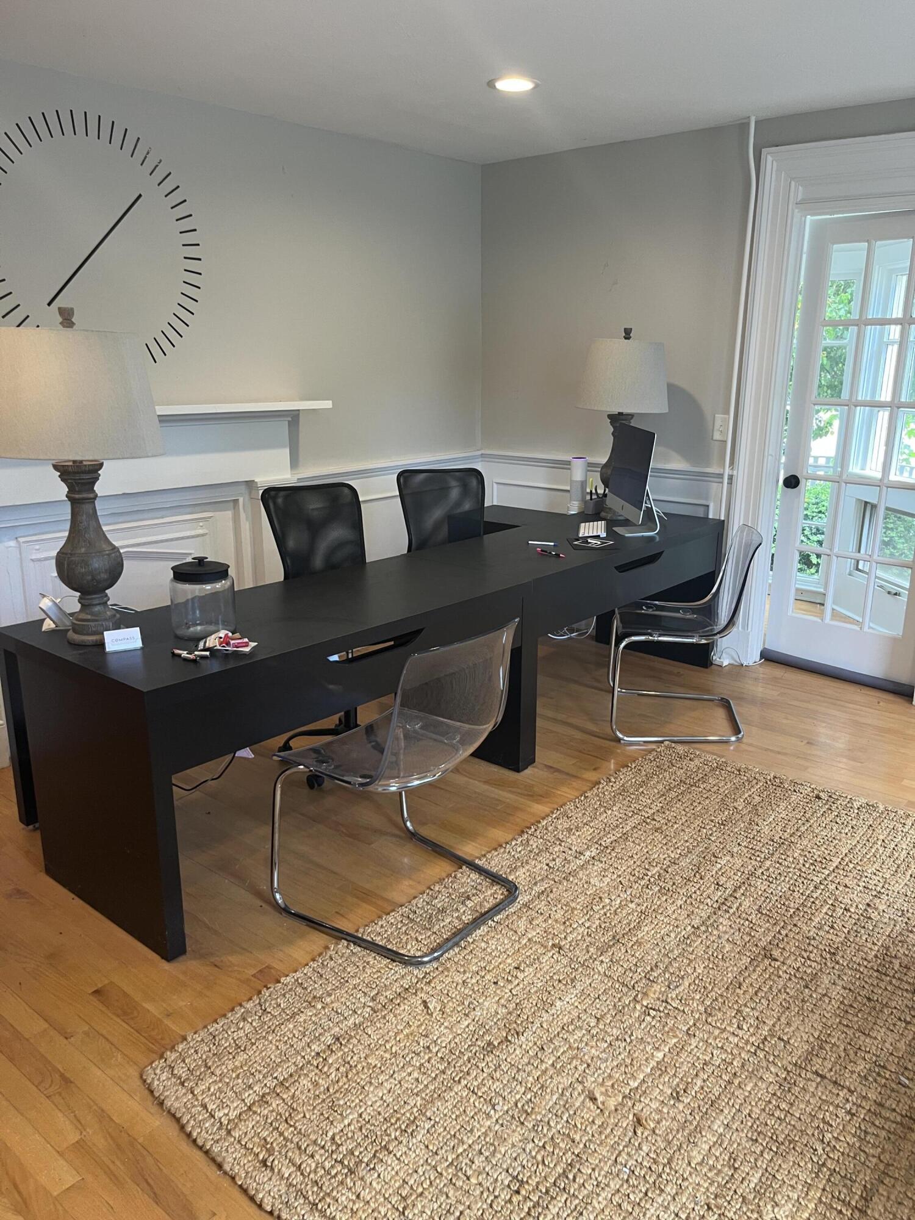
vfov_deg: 67.3
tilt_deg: -15.7
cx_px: 458
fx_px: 916
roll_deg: +0.4
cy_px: 610
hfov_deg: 53.1
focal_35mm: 26
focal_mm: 5.1
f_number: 1.6
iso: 100
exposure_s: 1/60
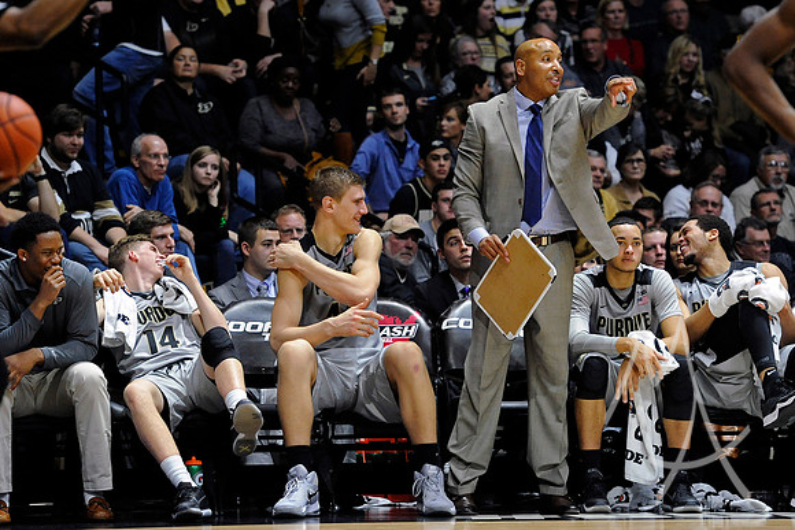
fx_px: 3313
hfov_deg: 13.7
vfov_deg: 9.2
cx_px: 398
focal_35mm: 150
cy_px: 265
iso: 4000
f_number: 3.5
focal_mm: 150
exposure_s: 1/1000
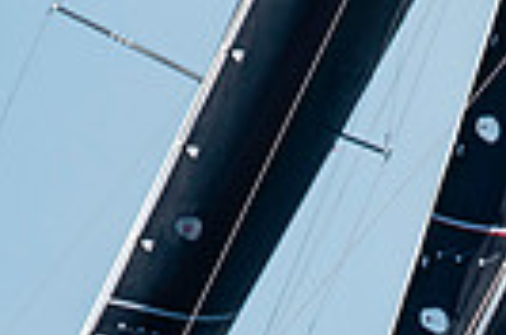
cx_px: 358
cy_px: 463
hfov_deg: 1.0
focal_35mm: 2128
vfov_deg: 0.6
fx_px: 29839
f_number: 5
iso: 320
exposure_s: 1/3200
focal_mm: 300
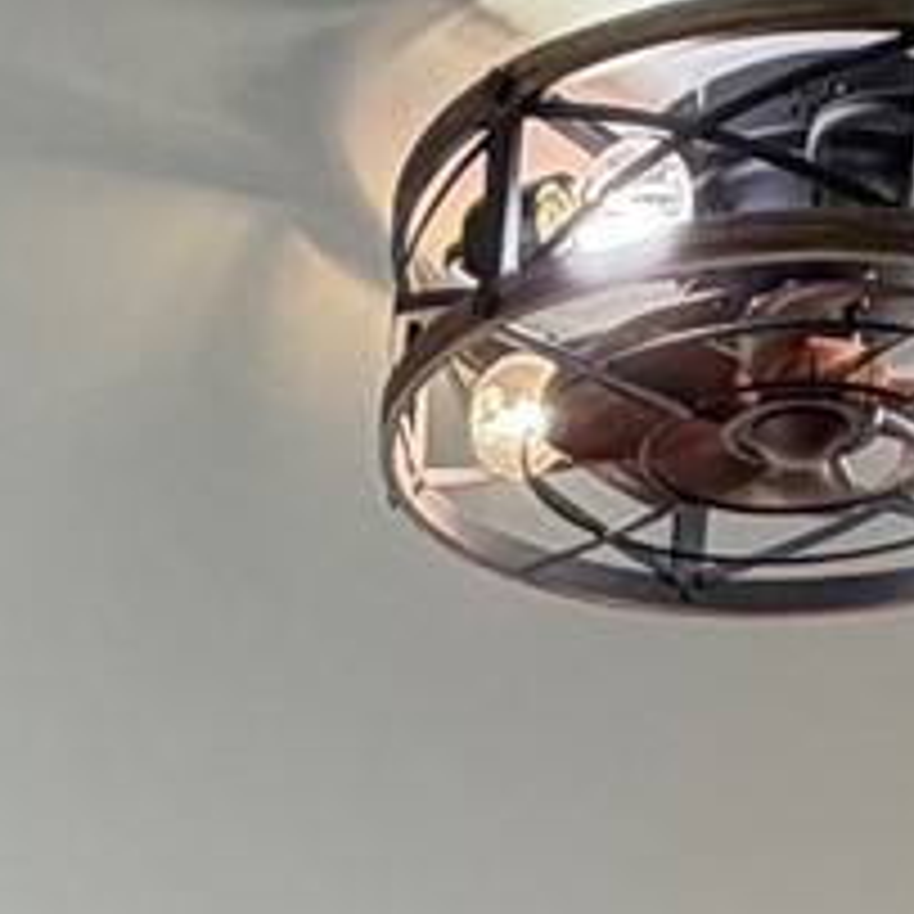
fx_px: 3734
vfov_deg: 9.7
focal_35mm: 125
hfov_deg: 13.8
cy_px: 2945
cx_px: 104
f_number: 2.2
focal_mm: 2.22
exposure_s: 1/136
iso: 50
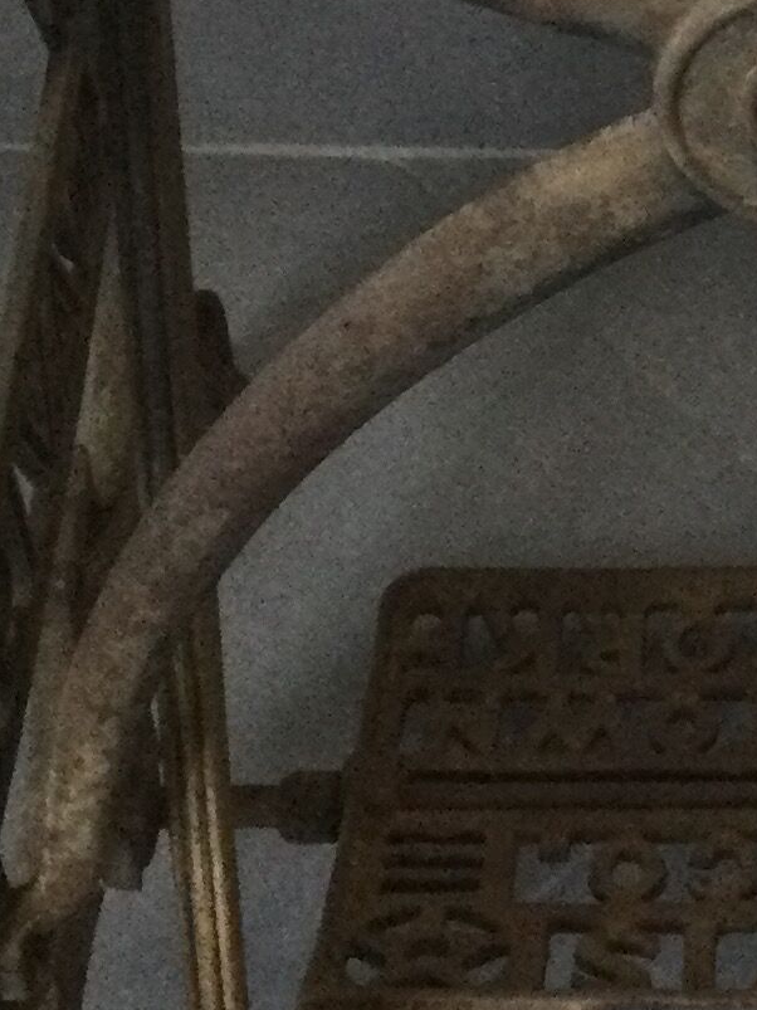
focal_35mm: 126
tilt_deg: -48.0
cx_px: 812
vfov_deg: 15.4
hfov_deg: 11.6
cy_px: 74
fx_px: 3675
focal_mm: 3.3
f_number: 2.4
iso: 200
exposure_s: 1/33
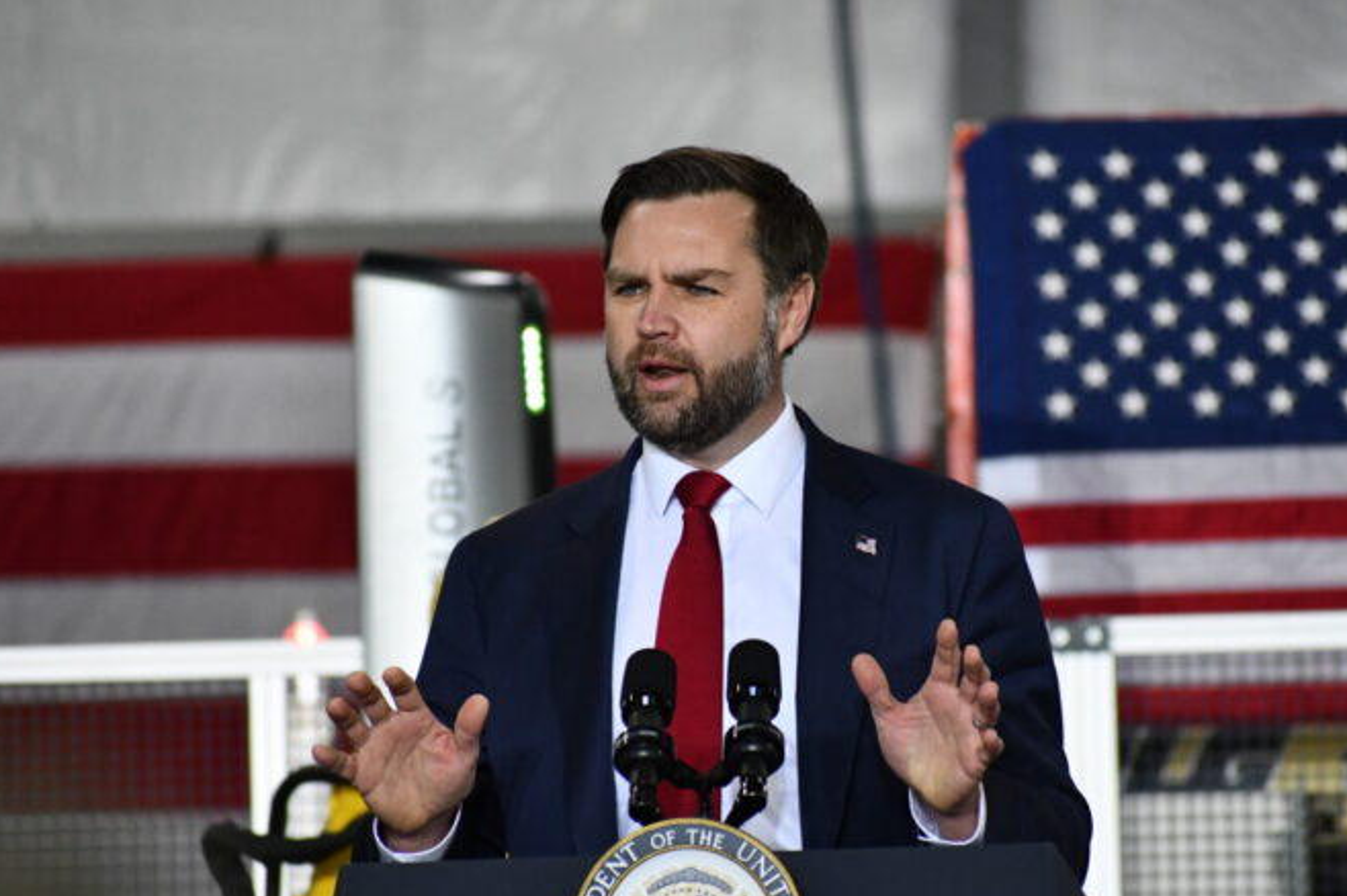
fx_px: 16380
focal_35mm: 438
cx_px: 776
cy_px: 496
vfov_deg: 3.1
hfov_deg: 4.7
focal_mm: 240
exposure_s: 1/500
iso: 3200
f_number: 6
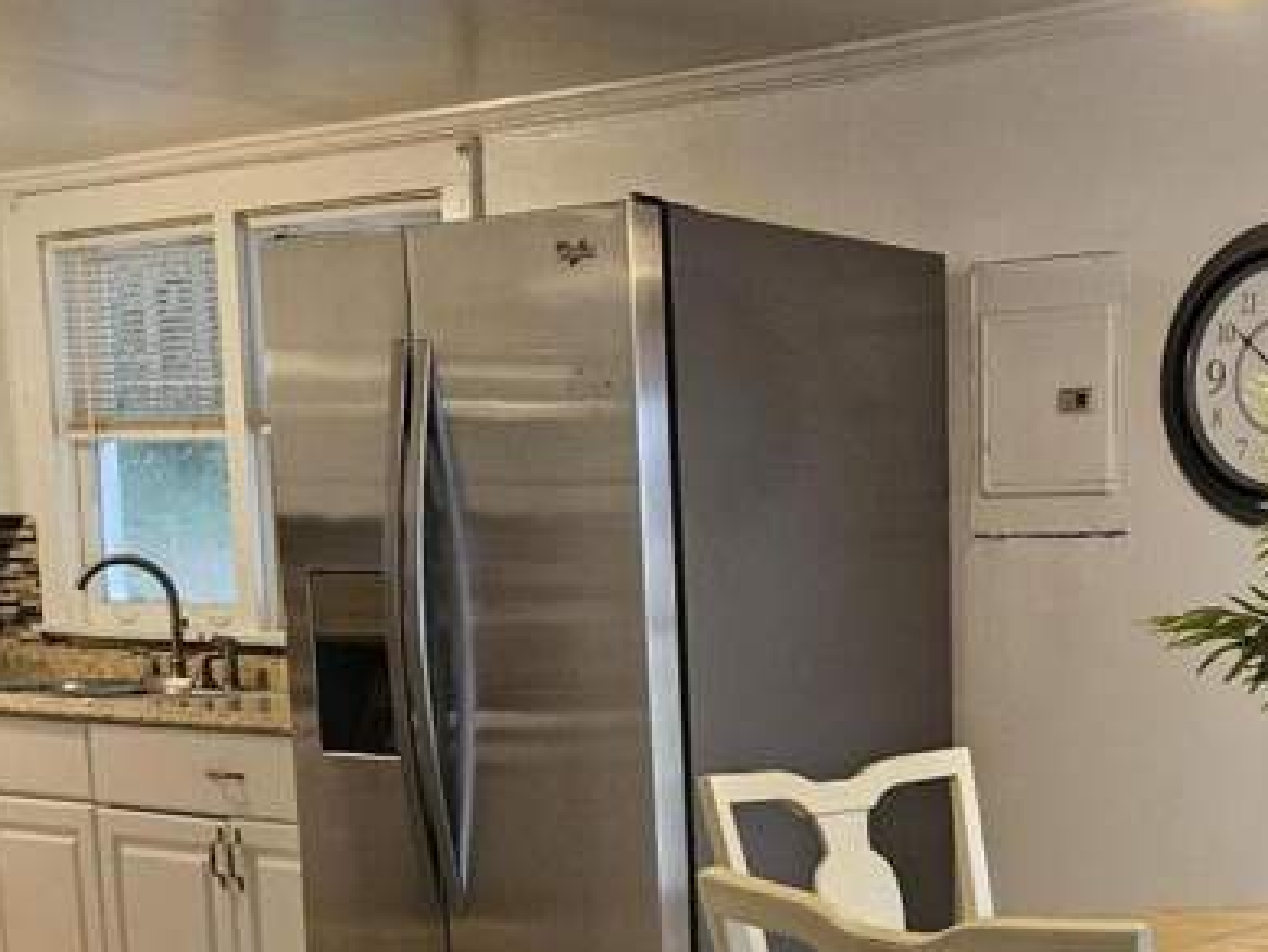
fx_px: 2308
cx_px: 1079
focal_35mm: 63
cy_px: 998
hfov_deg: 29.7
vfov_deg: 22.2
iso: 320
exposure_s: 1/120
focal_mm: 5.4
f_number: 1.8
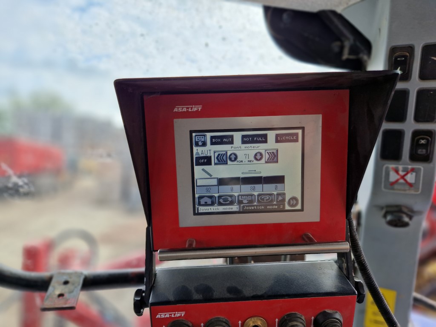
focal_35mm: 23
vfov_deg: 58.9
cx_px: 218
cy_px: 164
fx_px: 290
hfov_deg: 73.9
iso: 50
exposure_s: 1/473
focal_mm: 5.4
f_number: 1.8
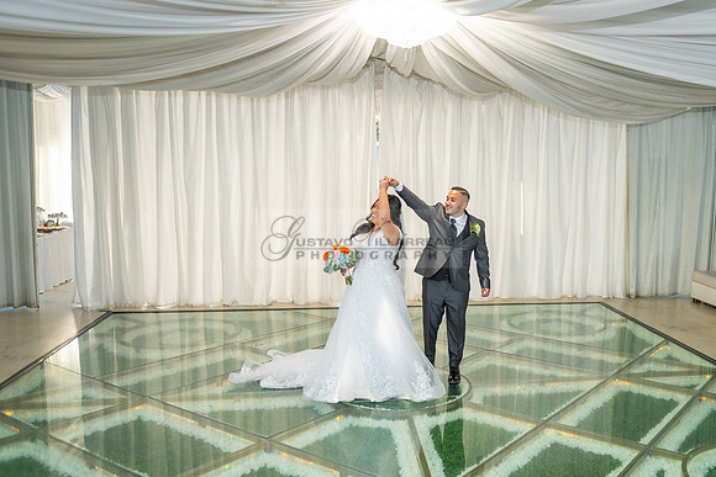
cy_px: 251
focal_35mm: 33
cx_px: 487
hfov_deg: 56.2
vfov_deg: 40.3
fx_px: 651
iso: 800
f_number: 3.2
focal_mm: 24
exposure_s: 1/160
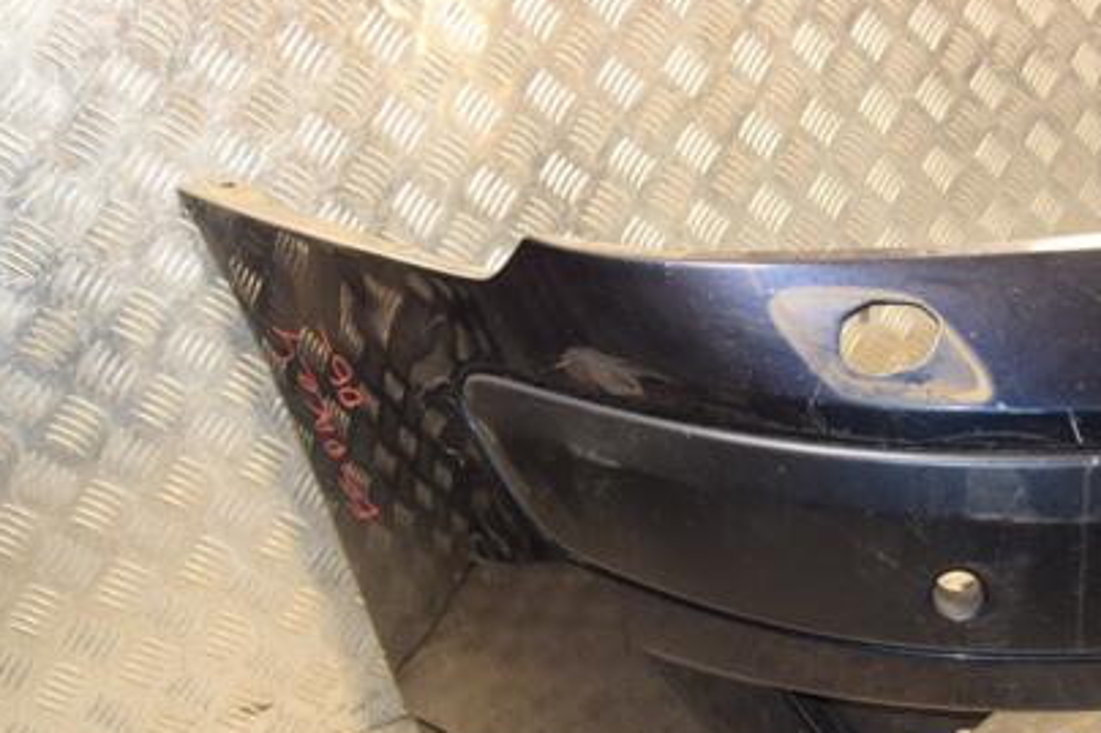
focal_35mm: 49
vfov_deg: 27.4
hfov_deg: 40.1
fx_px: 1498
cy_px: 482
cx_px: 676
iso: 800
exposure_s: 1/125
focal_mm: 22
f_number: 5
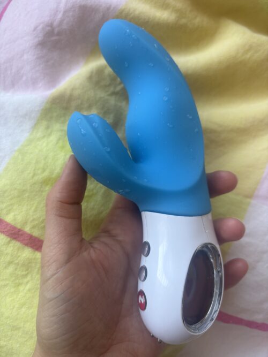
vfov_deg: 67.3
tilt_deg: -87.2
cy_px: 178
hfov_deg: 53.0
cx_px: 134
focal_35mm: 26
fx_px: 268
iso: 50
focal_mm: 5.96
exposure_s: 1/121
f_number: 1.6
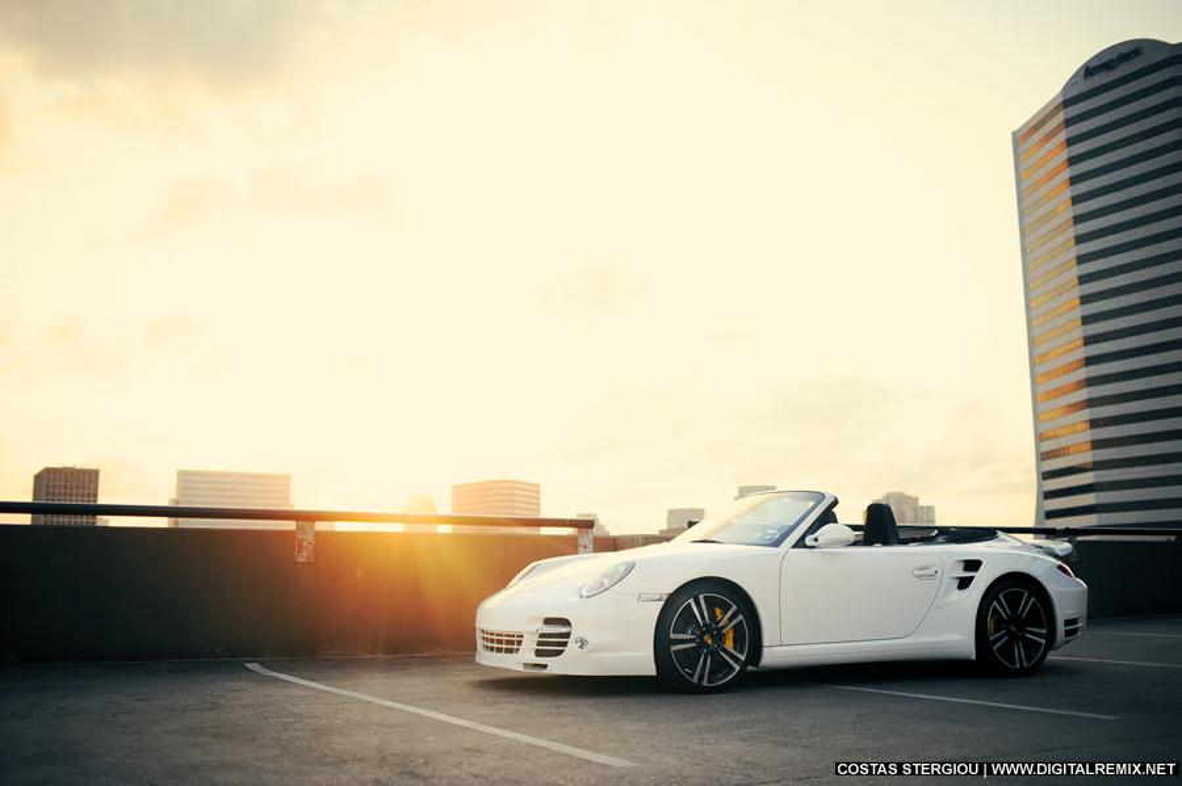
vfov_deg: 37.8
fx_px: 1148
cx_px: 591
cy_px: 393
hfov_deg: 54.5
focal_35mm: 35
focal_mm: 35
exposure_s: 1/1250
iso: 320
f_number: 1.4
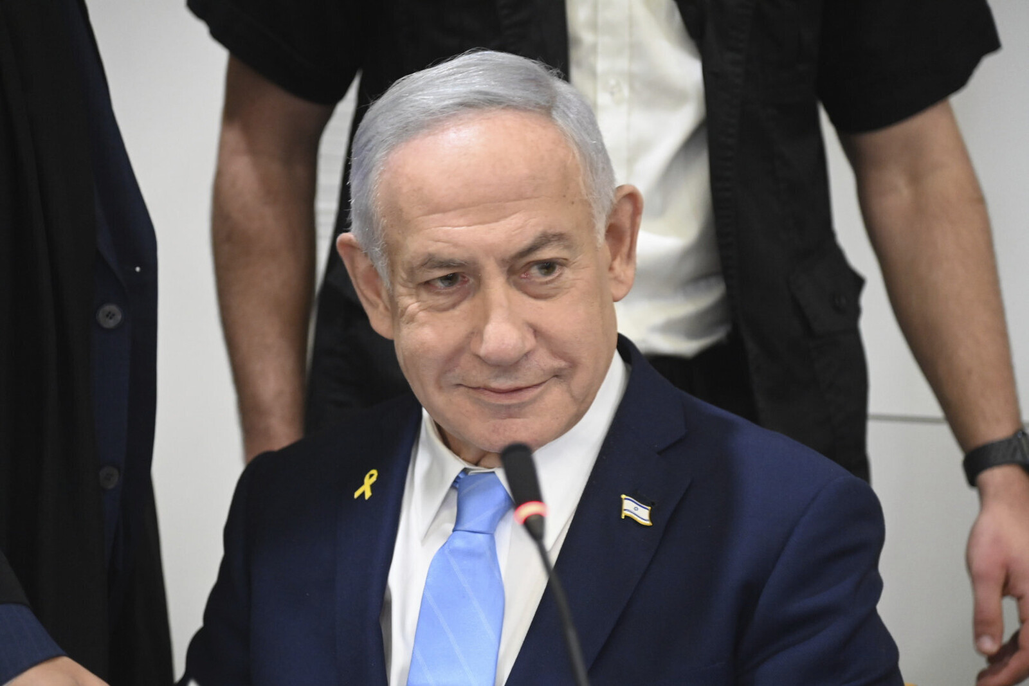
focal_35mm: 120
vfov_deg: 11.4
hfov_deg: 17.1
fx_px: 3430
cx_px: 514
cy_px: 343
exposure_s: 1/200
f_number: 4
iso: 8000
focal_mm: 120
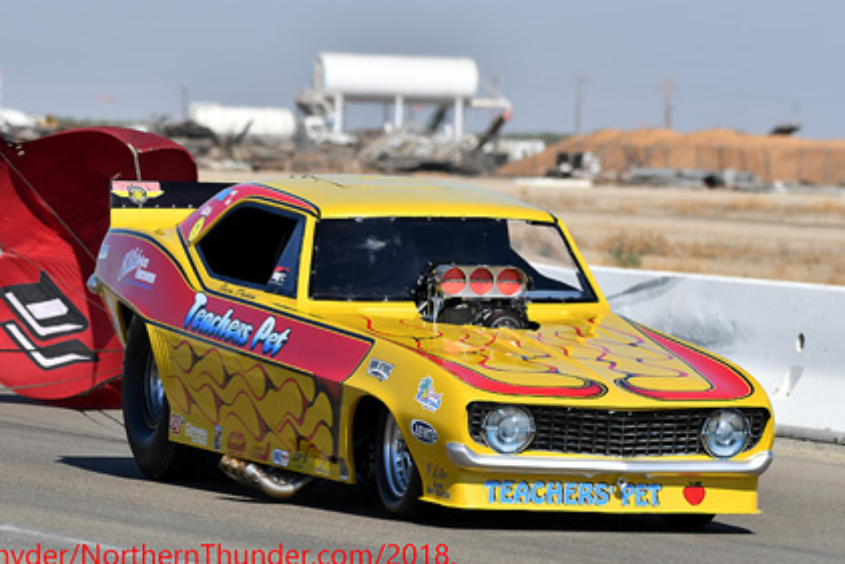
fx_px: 8359
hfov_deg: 5.8
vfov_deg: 3.9
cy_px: 275
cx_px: 371
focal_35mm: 356
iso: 160
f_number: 5.6
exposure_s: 1/1250
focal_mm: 200
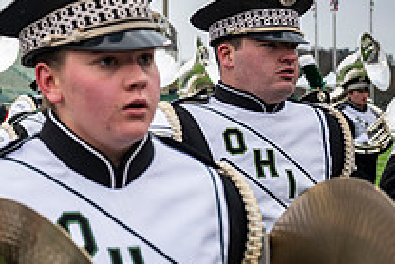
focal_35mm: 67
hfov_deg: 25.0
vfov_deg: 20.2
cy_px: 60
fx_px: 736
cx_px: -150
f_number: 2.8
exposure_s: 1/500
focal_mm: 24
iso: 100
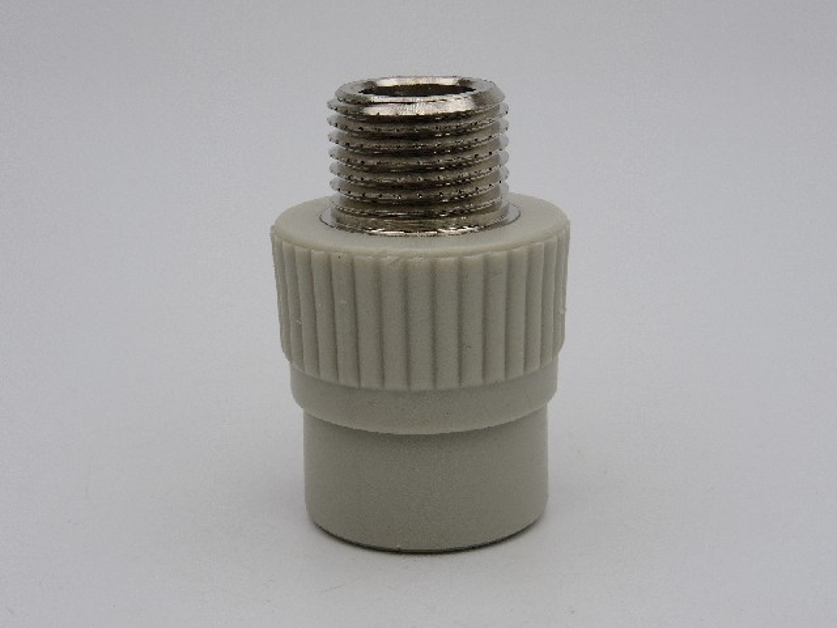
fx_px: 1596
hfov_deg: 29.4
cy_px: 314
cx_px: 418
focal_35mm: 66
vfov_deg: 22.3
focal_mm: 14.1
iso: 100
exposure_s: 1/500
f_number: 8
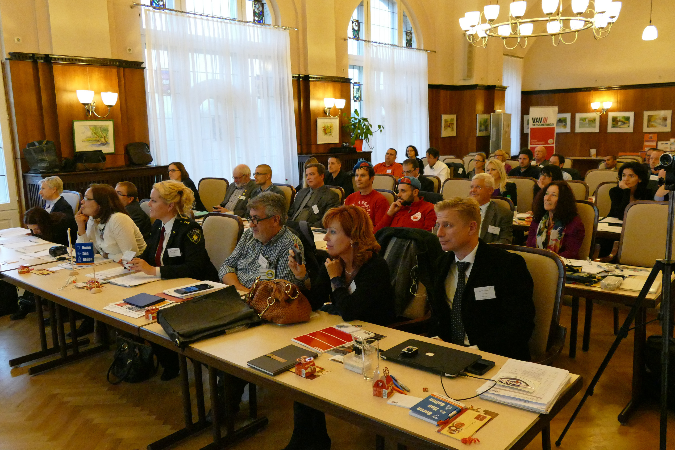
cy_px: 225
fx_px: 562
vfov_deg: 43.6
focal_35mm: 30
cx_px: 338
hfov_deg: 61.9
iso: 3200
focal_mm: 10.85
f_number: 3
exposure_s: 1/125
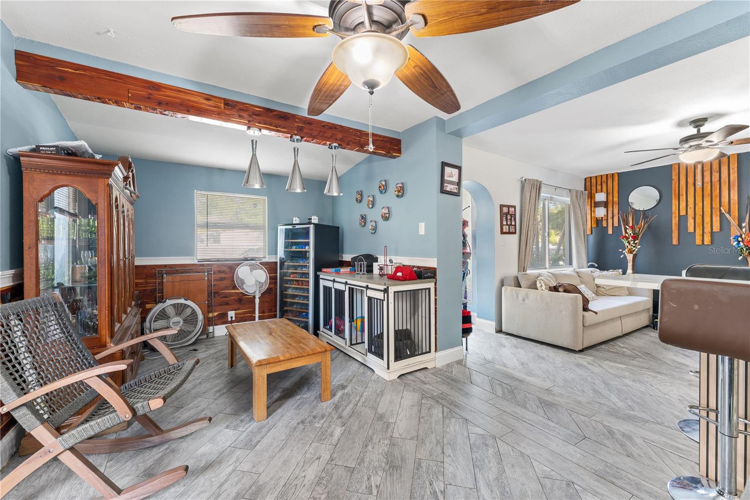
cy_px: 250
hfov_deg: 104.3
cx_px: 375
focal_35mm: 14
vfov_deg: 81.2
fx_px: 292
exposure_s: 1
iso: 100
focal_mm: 14
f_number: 8
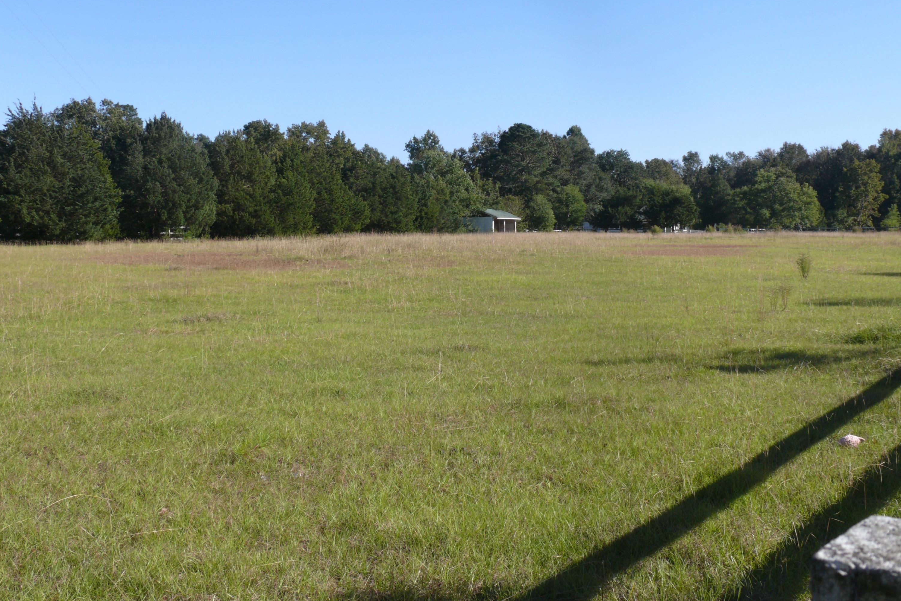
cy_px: 273
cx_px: 451
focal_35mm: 48
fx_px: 1201
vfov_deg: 28.1
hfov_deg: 41.1
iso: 100
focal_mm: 9.8
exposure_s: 1/320
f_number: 5.6
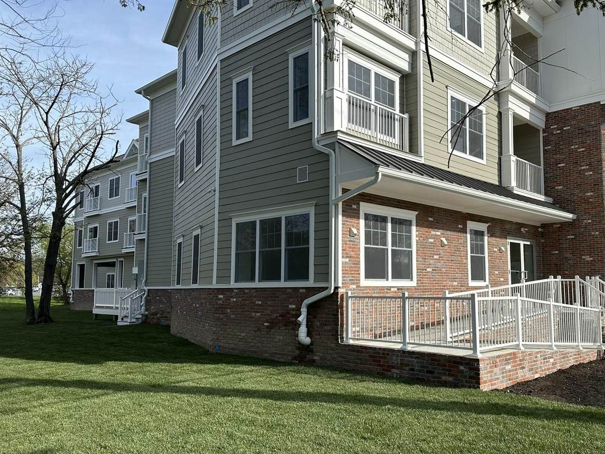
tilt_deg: +5.1
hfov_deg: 59.4
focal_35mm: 30
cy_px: 235
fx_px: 524
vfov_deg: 46.8
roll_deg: +0.1
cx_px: 365
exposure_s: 1/4348
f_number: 1.78
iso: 80
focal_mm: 6.86
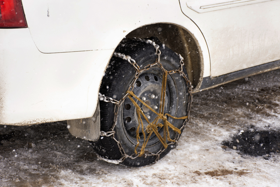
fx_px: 770
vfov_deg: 13.8
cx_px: 140
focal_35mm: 99
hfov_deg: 20.6
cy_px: 94
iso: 200
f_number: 7.1
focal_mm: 66
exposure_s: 1/500
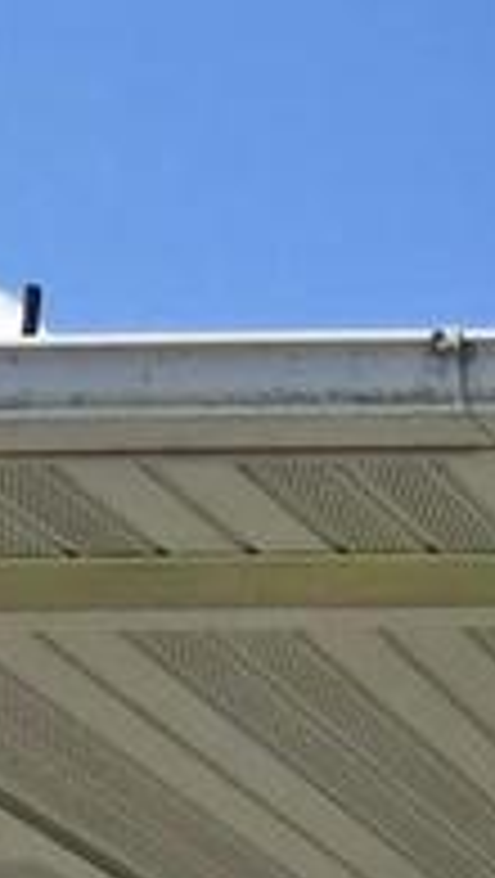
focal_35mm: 116
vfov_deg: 16.5
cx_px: 1674
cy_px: 1396
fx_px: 2701
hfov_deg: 8.2
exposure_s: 1/640
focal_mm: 10
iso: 400
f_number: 13
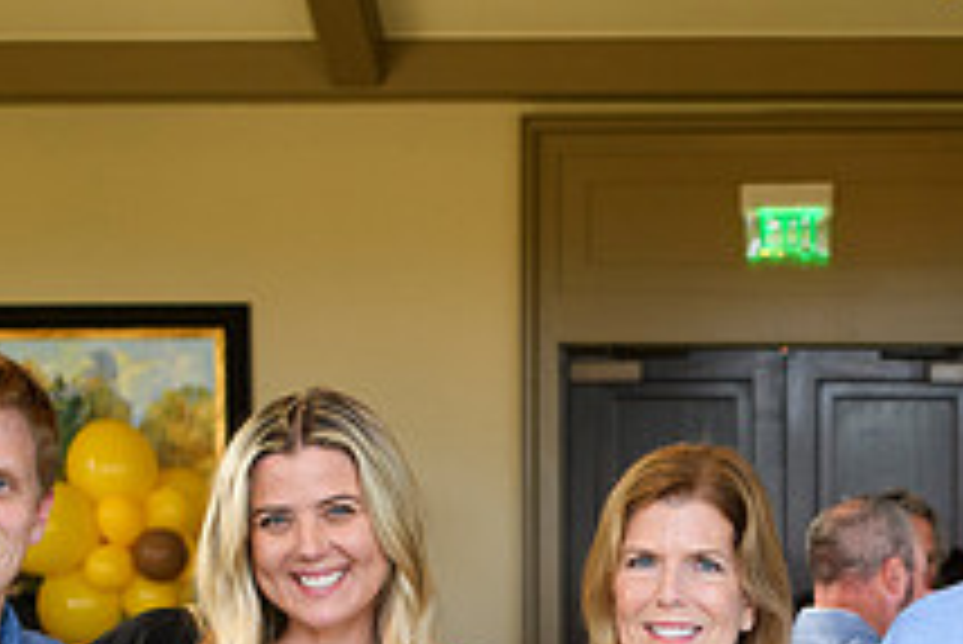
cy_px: 817
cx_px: 796
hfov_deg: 21.1
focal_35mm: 95
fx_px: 2543
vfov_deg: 13.9
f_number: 4
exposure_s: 1/100
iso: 1000
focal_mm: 35
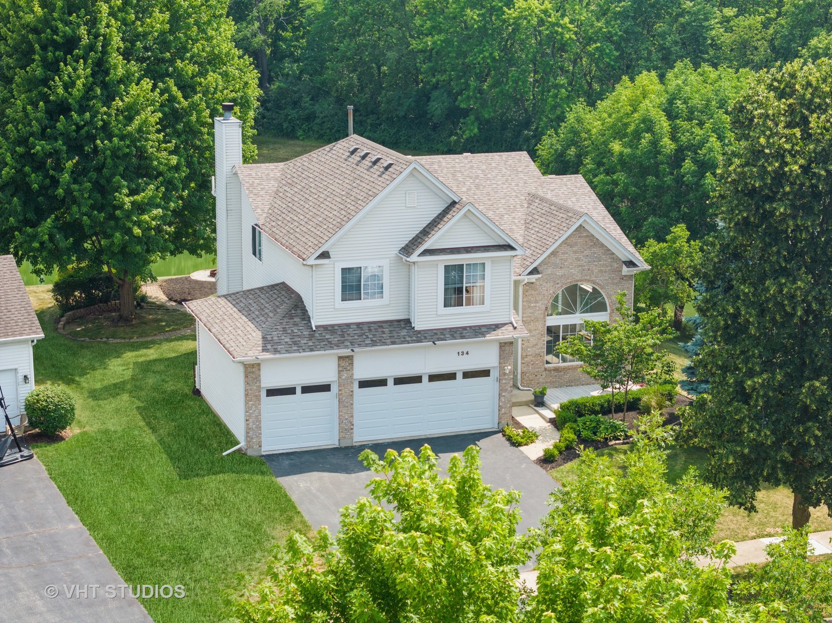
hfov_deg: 27.8
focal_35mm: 70
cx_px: 416
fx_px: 1682
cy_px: 312
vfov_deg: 21.0
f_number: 2.8
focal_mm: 19.35
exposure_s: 1/500
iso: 100
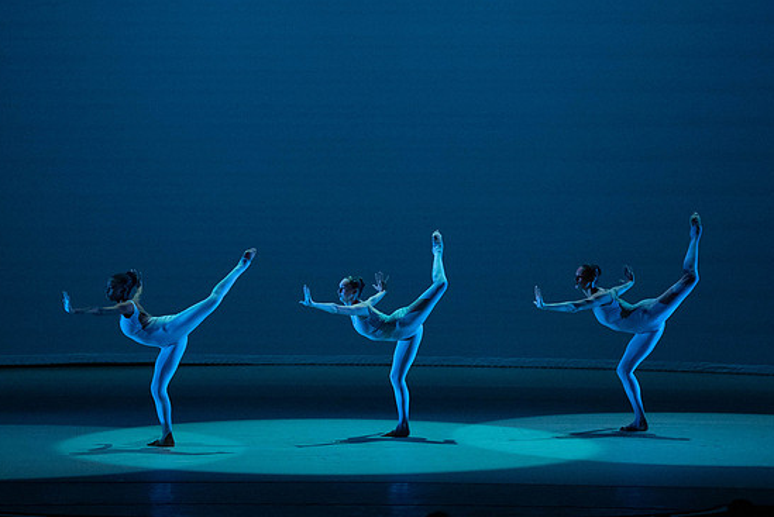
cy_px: 249
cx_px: 399
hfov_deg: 10.9
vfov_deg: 7.3
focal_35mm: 189
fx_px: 4067
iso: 16000
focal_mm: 179
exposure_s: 1/400
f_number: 5.6
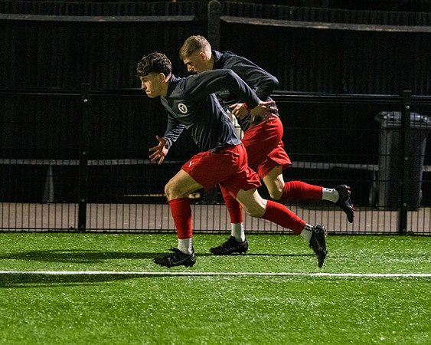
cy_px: 137
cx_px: 181
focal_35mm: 165
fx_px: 2101
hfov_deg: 11.7
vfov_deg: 9.4
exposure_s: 1/640
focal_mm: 105
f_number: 2.5
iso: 5000
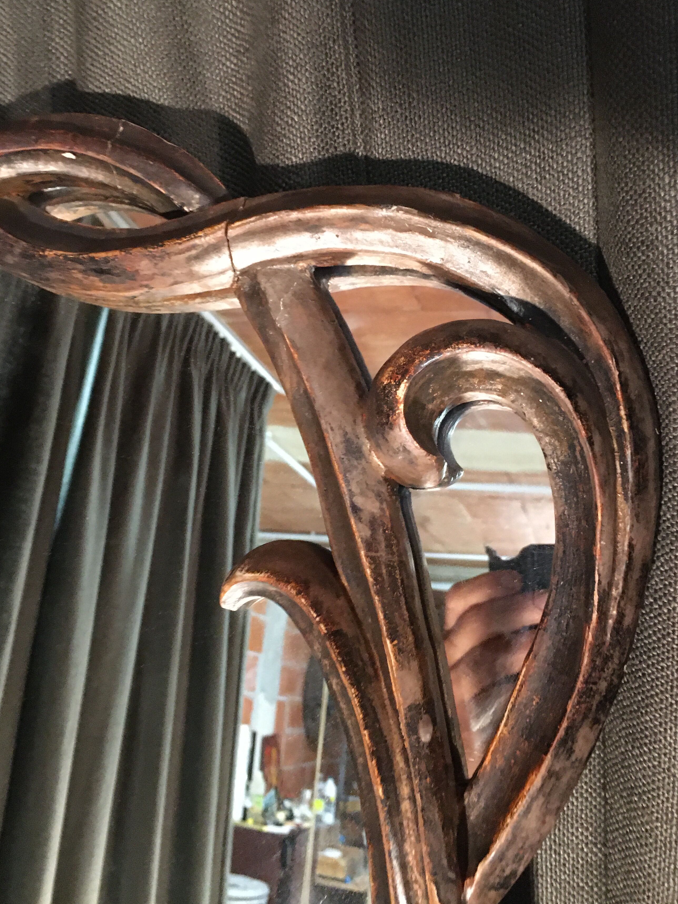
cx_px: 314
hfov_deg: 41.8
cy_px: 447
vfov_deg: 54.0
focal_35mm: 34
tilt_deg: -5.5
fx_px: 888
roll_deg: -1.5
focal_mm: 4.15
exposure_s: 1/17
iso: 320
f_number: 2.2
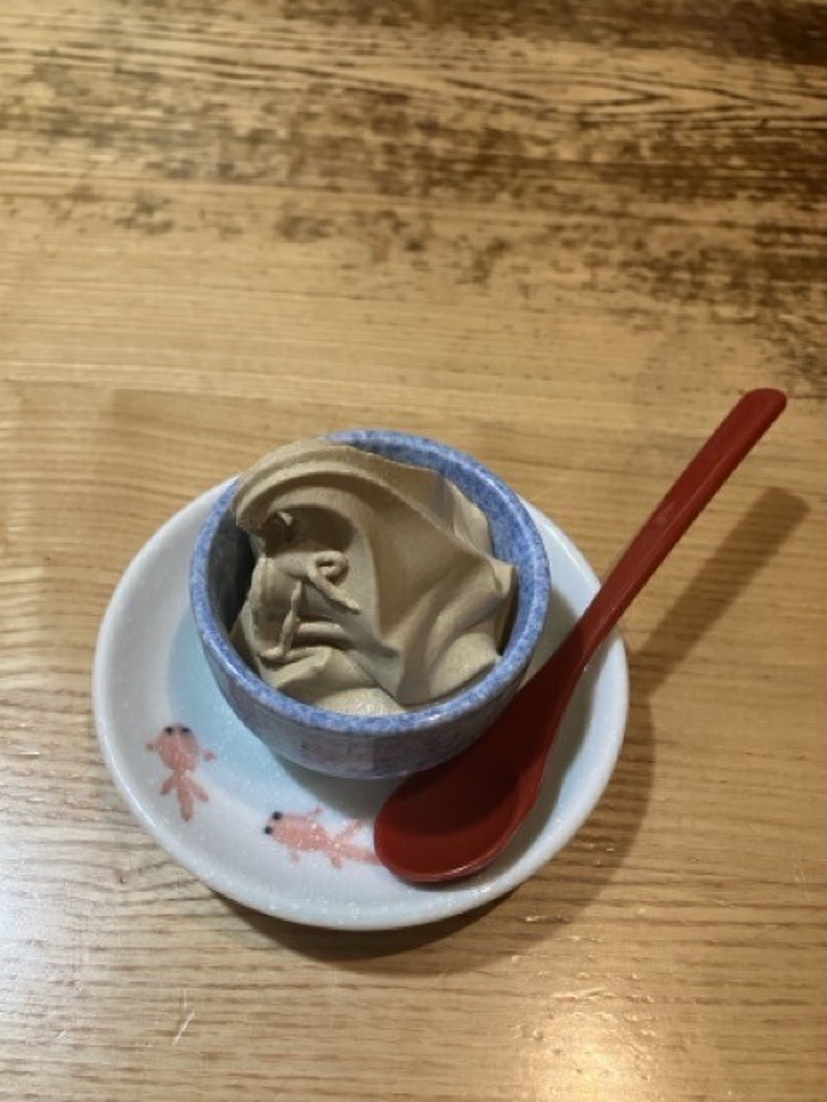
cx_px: 414
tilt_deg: -54.4
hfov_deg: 49.7
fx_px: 892
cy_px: 551
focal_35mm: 28
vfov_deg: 63.4
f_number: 1.8
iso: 320
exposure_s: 1/60
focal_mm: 3.99
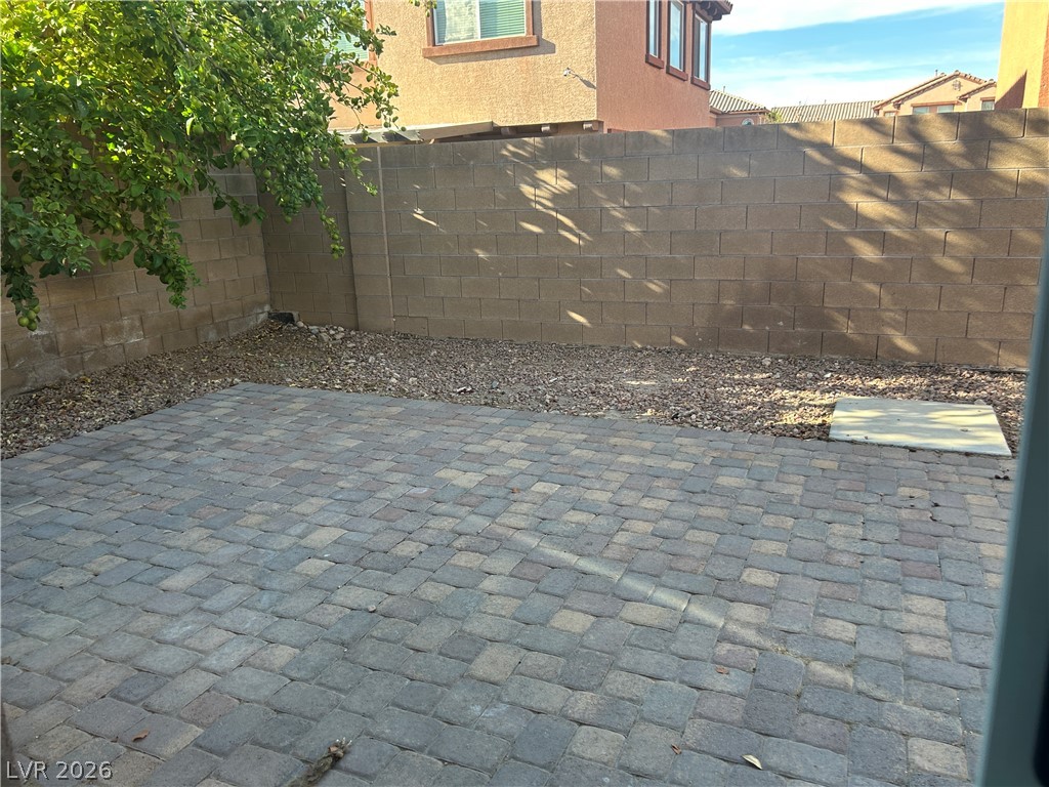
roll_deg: +2.5
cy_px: 394
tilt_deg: -14.7
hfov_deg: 67.3
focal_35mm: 26
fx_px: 788
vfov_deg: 53.1
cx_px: 524
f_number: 1.5
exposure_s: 1/270
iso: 50
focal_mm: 5.7
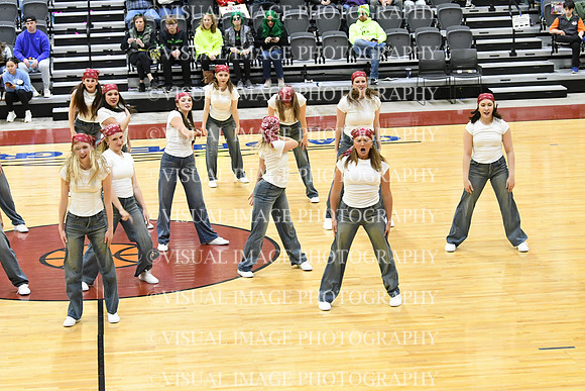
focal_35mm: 105
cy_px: 196
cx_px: 292
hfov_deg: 19.5
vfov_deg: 13.0
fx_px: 1707
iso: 5000
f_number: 4
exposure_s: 1/250
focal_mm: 70
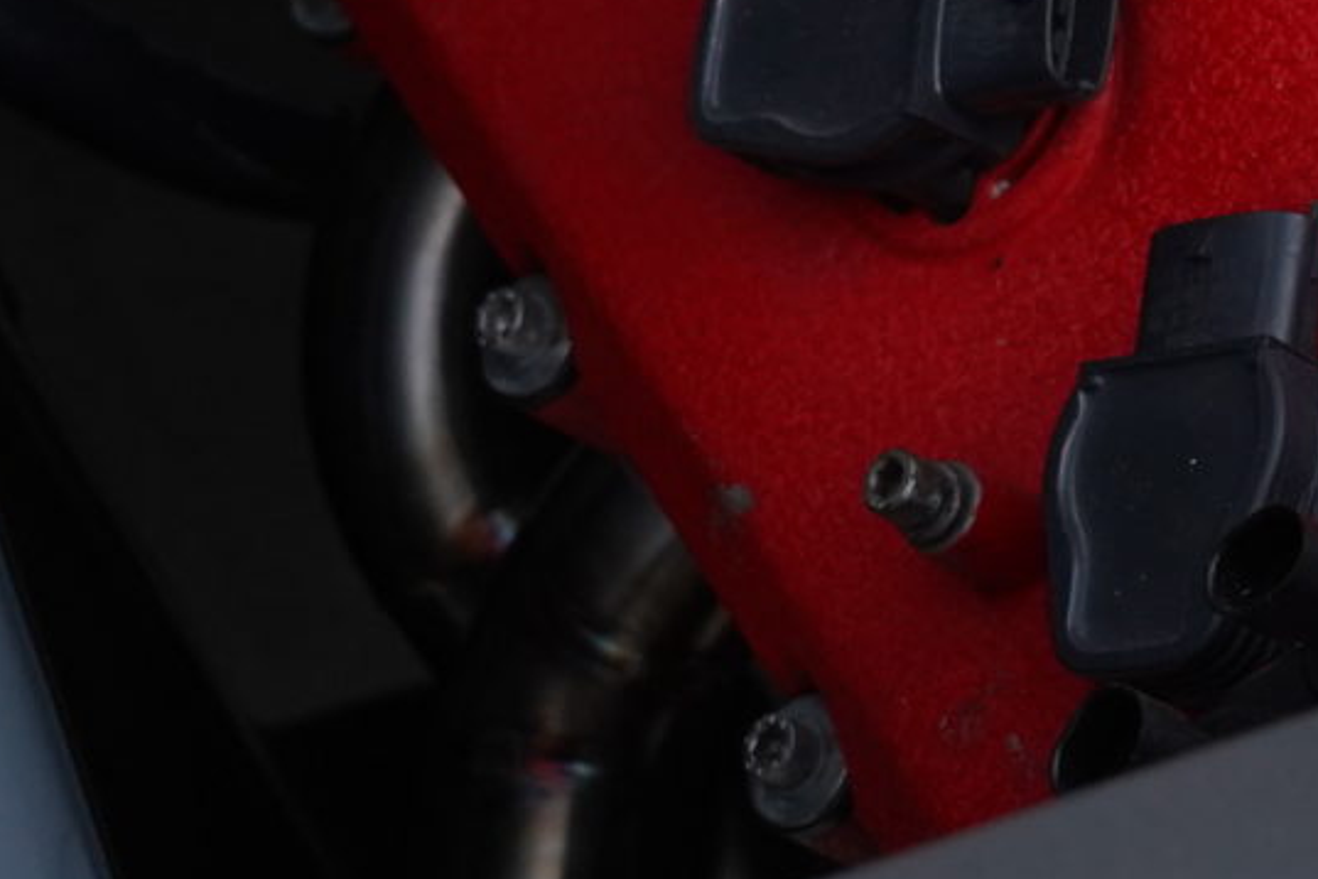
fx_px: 8896
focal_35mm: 243
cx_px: 2214
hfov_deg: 8.2
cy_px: -632
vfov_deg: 5.6
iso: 1250
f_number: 5.6
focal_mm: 51
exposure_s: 1/20
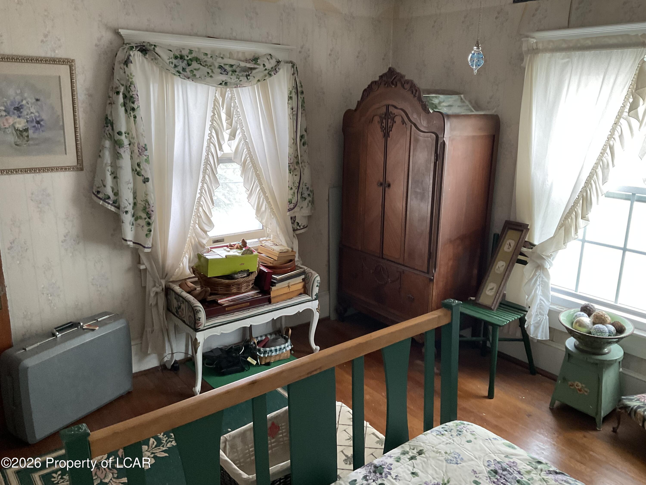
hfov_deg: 61.7
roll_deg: -1.7
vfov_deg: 48.2
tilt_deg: -14.2
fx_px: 541
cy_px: 242
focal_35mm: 29
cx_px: 323
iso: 125
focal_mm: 3
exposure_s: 1/60
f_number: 1.8
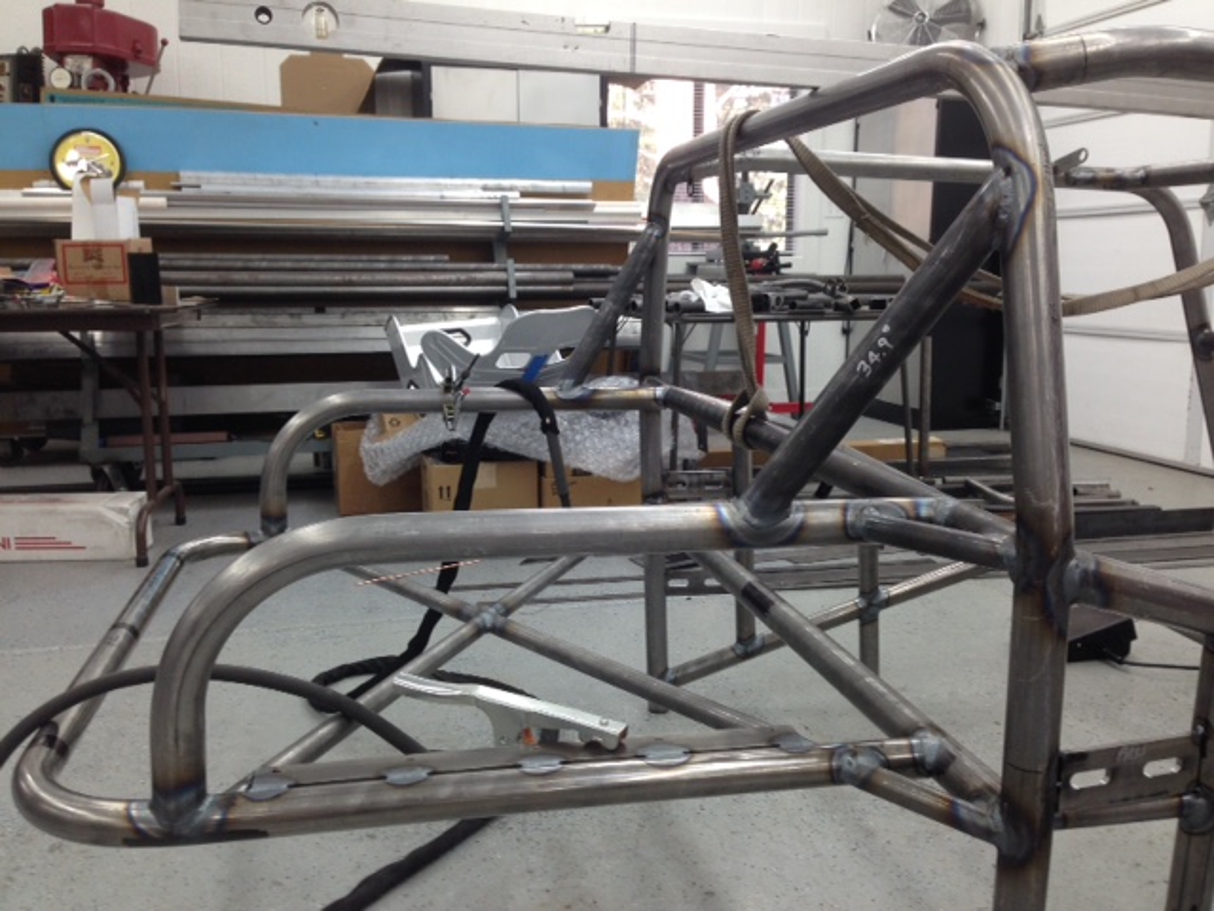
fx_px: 1157
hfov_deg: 55.4
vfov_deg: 42.9
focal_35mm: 33
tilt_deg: -8.3
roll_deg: +0.4
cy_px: 456
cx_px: 607
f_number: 2.4
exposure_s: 1/40
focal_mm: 4.12
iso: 50
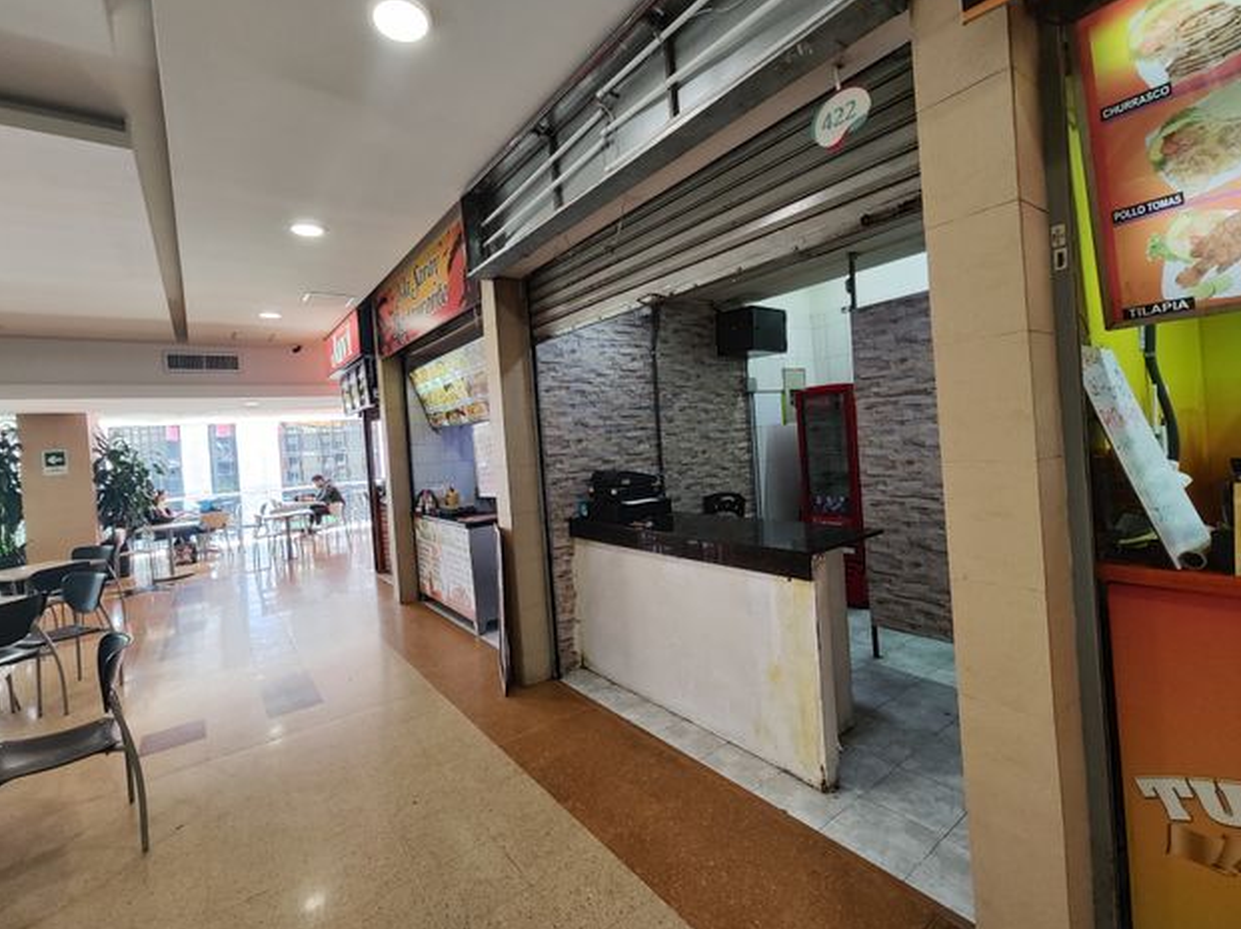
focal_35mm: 15
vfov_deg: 81.6
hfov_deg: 98.1
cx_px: 594
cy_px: 446
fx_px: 537
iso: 163
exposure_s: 1/30
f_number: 2.2
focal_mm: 2.16
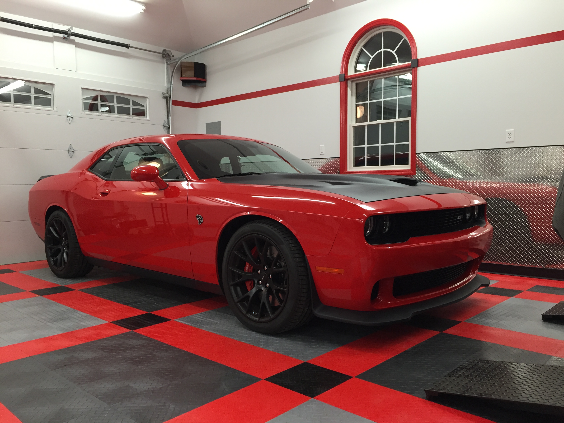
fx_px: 472
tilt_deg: -4.1
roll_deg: +0.2
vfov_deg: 48.2
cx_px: 282
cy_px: 212
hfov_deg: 61.7
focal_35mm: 29
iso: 40
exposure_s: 1/30
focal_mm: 4.15
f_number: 2.2
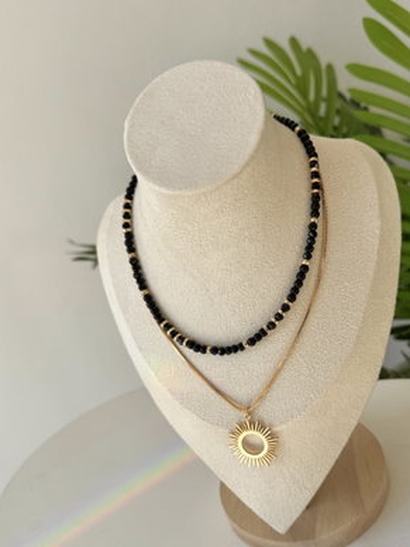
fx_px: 521
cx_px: 261
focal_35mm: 33
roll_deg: +17.4
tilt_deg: -28.1
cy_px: 325
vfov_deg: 55.0
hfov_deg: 42.6
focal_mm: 6.76
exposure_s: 1/1076
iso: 80
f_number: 1.78
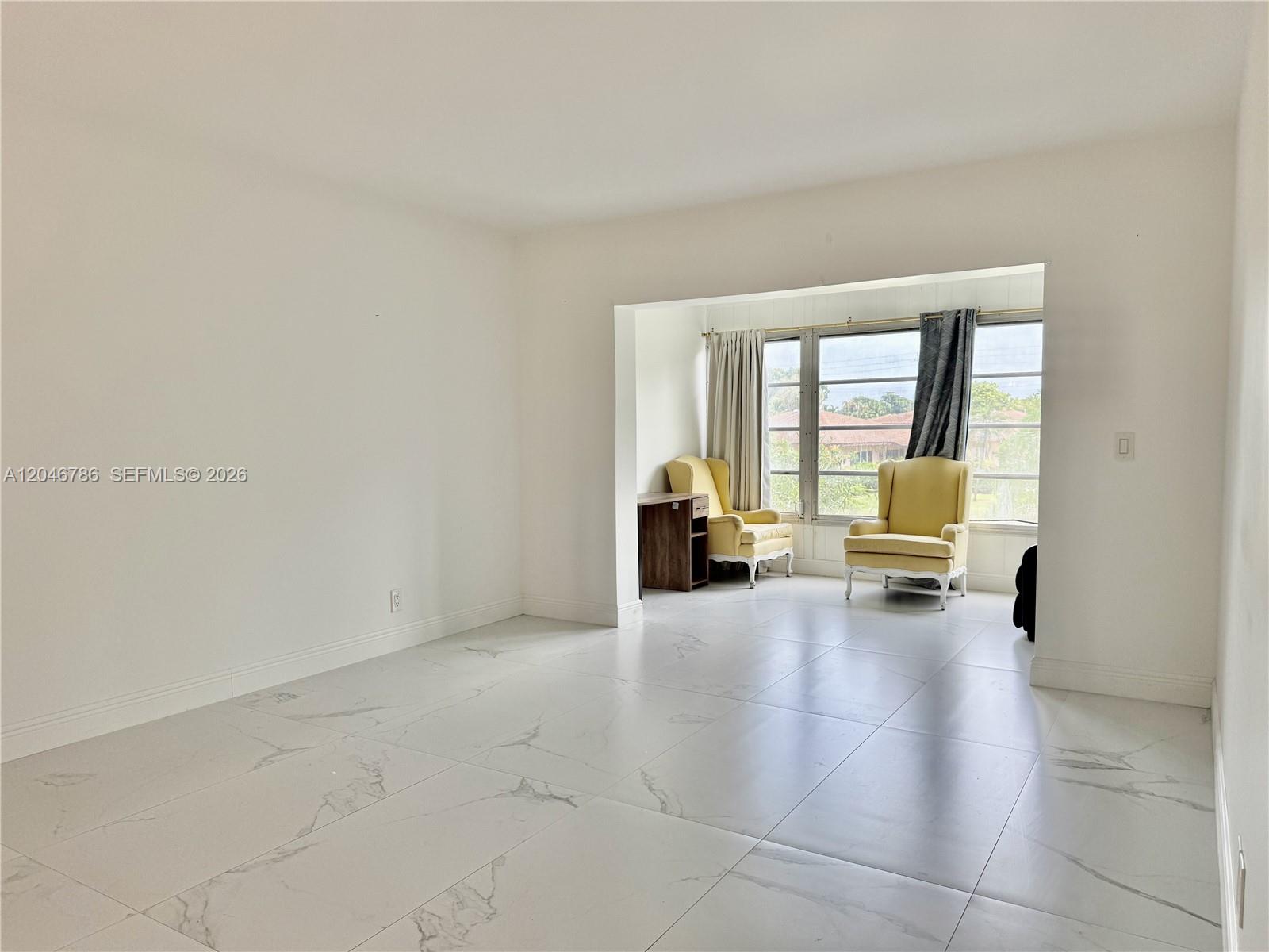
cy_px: 476
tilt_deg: -4.0
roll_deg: +1.3
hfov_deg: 71.6
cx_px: 634
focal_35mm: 24
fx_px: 880
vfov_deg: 56.8
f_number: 1.78
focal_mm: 6.76
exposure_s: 1/330
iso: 100
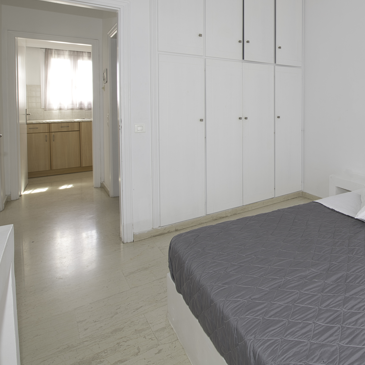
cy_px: 113
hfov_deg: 55.5
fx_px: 298
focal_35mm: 25
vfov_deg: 60.9
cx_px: 321
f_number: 11
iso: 100
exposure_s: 1/4
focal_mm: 14
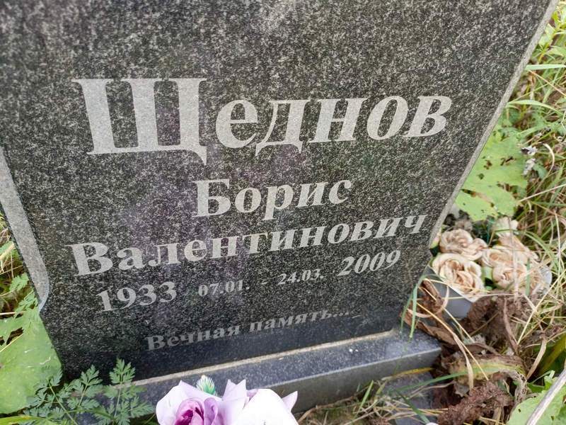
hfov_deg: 69.4
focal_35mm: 25
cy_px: 212
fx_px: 409
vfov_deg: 54.9
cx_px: 283
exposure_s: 1/50
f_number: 1.69
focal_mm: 4.76
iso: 200
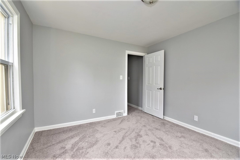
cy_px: 80
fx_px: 100
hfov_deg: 100.4
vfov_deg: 77.3
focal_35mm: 15
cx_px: 120
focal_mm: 10
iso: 200
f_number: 8
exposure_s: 1/60
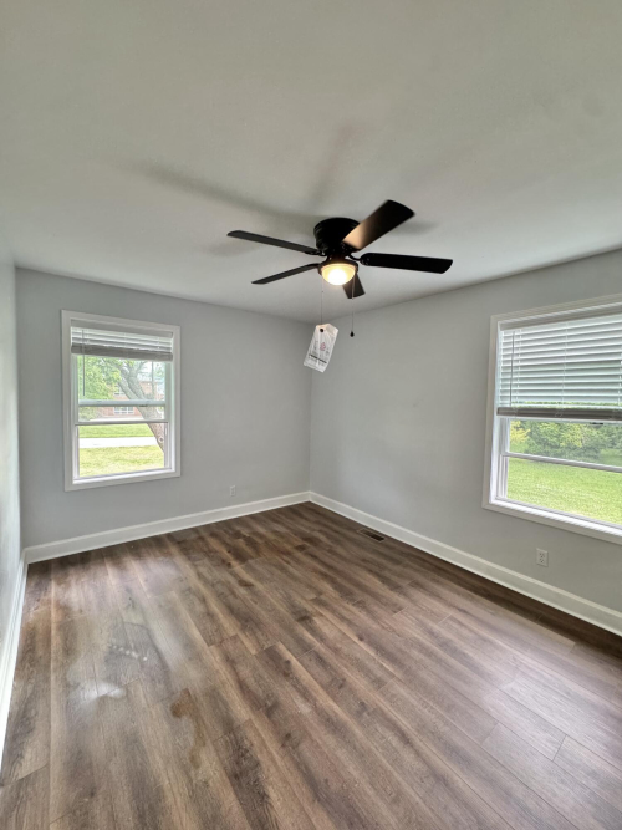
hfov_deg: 85.7
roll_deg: -1.4
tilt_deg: -3.3
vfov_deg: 102.1
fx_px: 336
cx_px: 311
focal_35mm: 14
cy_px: 415
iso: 320
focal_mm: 2.22
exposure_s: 1/120
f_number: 2.2
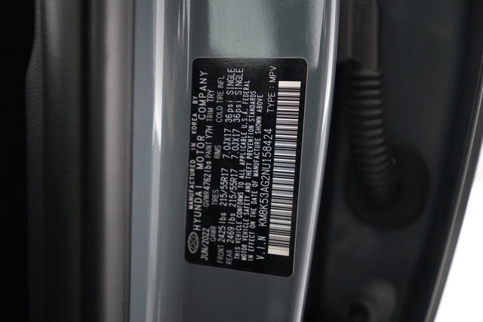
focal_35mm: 28
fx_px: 375
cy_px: 161
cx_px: 242
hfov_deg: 65.5
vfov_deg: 46.4
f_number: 2.8
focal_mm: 28
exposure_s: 1/160
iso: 12800
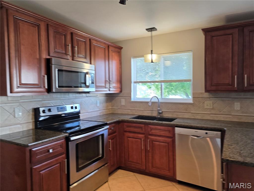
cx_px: 127
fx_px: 169
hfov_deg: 73.9
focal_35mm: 23
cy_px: 96
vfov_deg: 58.9
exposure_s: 1/120
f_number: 1.7
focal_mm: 6.3
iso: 160
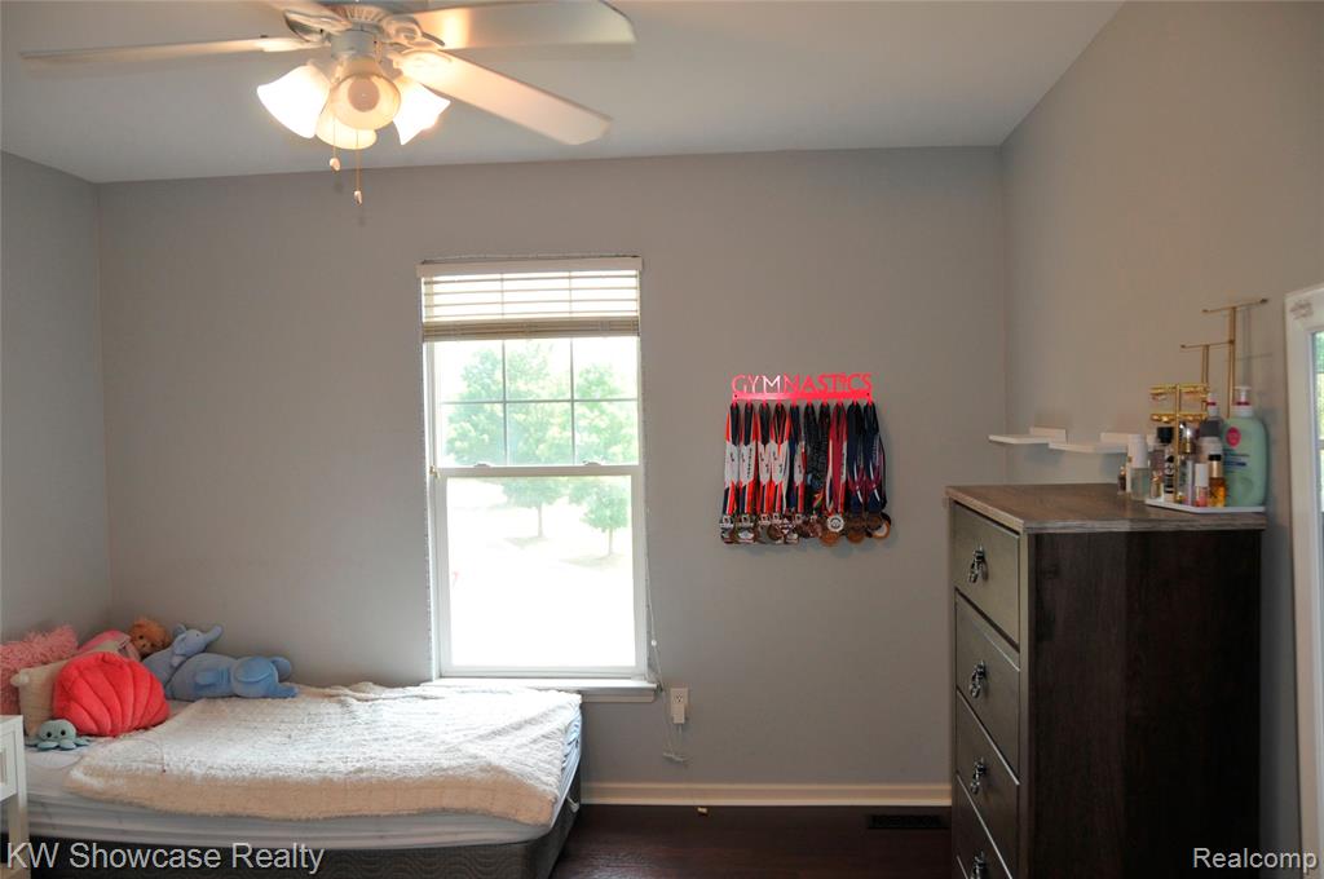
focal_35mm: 30
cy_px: 440
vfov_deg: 43.5
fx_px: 1102
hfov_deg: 62.0
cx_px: 662
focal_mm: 20
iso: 400
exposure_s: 1/200
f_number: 4
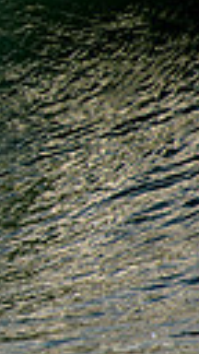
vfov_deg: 0.9
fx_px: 22232
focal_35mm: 2370
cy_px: 142
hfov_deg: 0.5
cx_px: -484
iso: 125
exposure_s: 1/2000
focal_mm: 500
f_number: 5.6
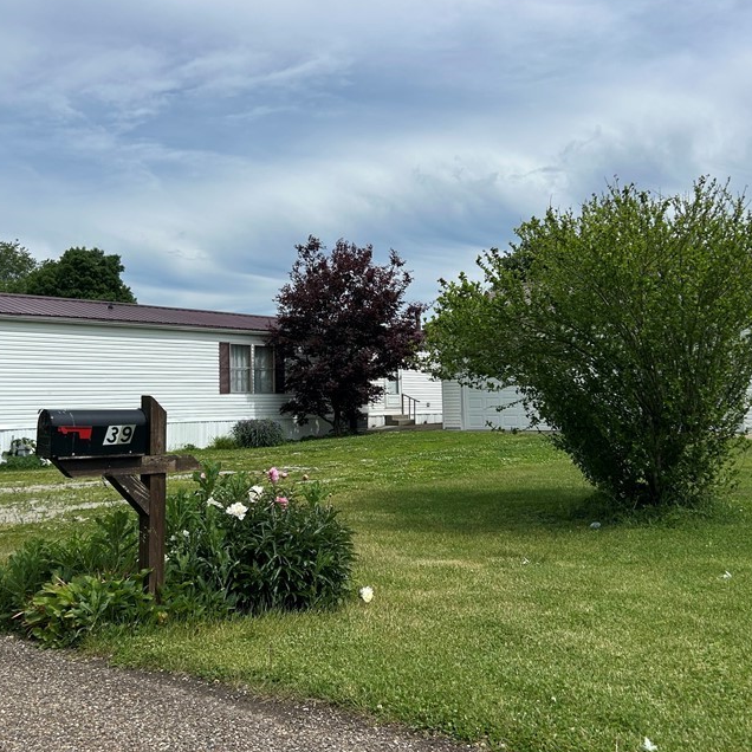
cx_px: 385
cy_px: 344
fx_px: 909
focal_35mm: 37
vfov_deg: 44.9
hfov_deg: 44.9
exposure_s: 1/6993
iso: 50
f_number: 1.5
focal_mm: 5.7
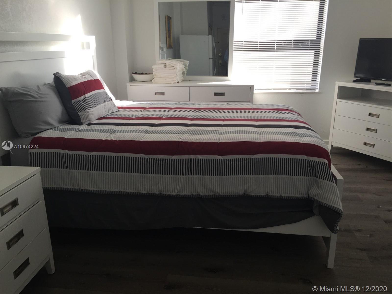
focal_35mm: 29
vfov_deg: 48.2
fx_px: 328
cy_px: 147
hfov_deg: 61.7
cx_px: 196
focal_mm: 4.15
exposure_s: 1/60
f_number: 2.2
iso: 32
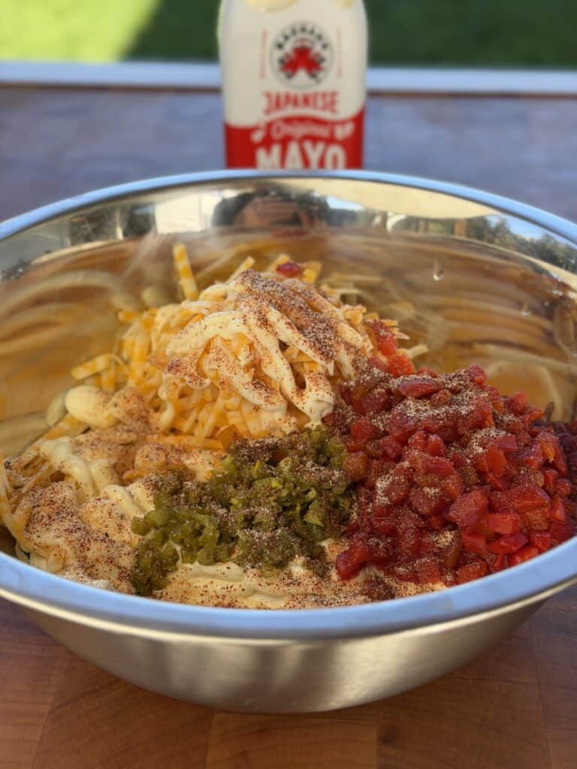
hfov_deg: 30.3
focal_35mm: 48
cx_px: 288
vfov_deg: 39.7
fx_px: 1067
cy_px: 384
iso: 80
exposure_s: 1/810
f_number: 1.78
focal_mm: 6.76
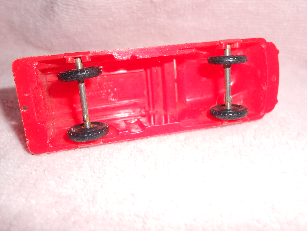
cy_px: 116
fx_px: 284
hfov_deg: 56.8
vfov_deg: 44.2
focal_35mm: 32
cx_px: 154
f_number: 8.8
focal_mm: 5.8
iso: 80
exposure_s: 1/25
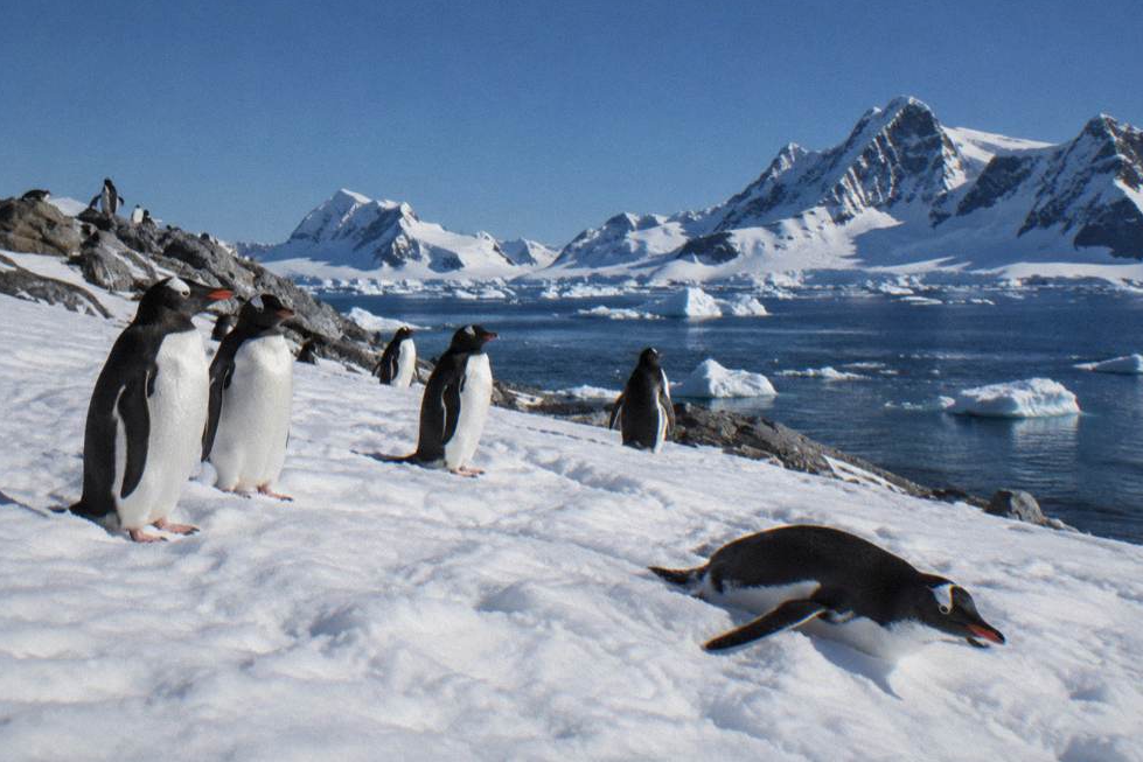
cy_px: 376
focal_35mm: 49
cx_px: 578
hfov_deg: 40.3
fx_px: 1556
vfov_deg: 27.5
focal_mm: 48
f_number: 4
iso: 320
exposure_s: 1/3200
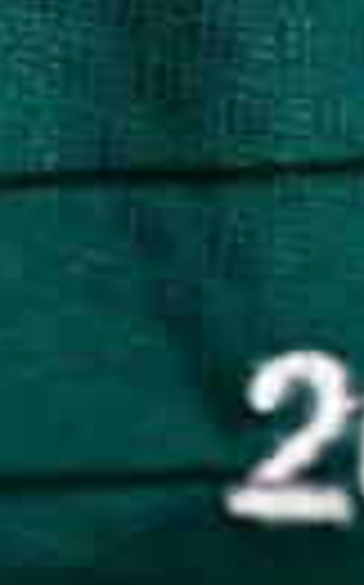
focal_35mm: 403
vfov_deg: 5.0
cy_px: -1161
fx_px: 6411
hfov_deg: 3.2
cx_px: 730
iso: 500
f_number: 1.8
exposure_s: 1/250
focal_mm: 50
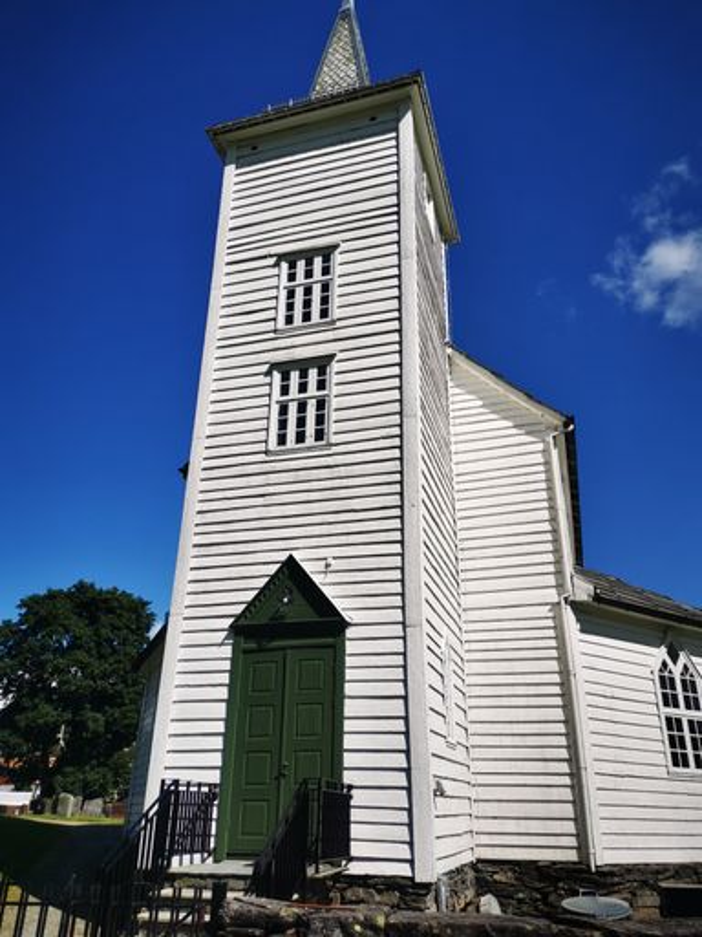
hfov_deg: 51.4
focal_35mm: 27
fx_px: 730
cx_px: 351
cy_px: 468
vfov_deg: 65.3
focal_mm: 5.58
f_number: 1.8
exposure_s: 1/4673
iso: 50
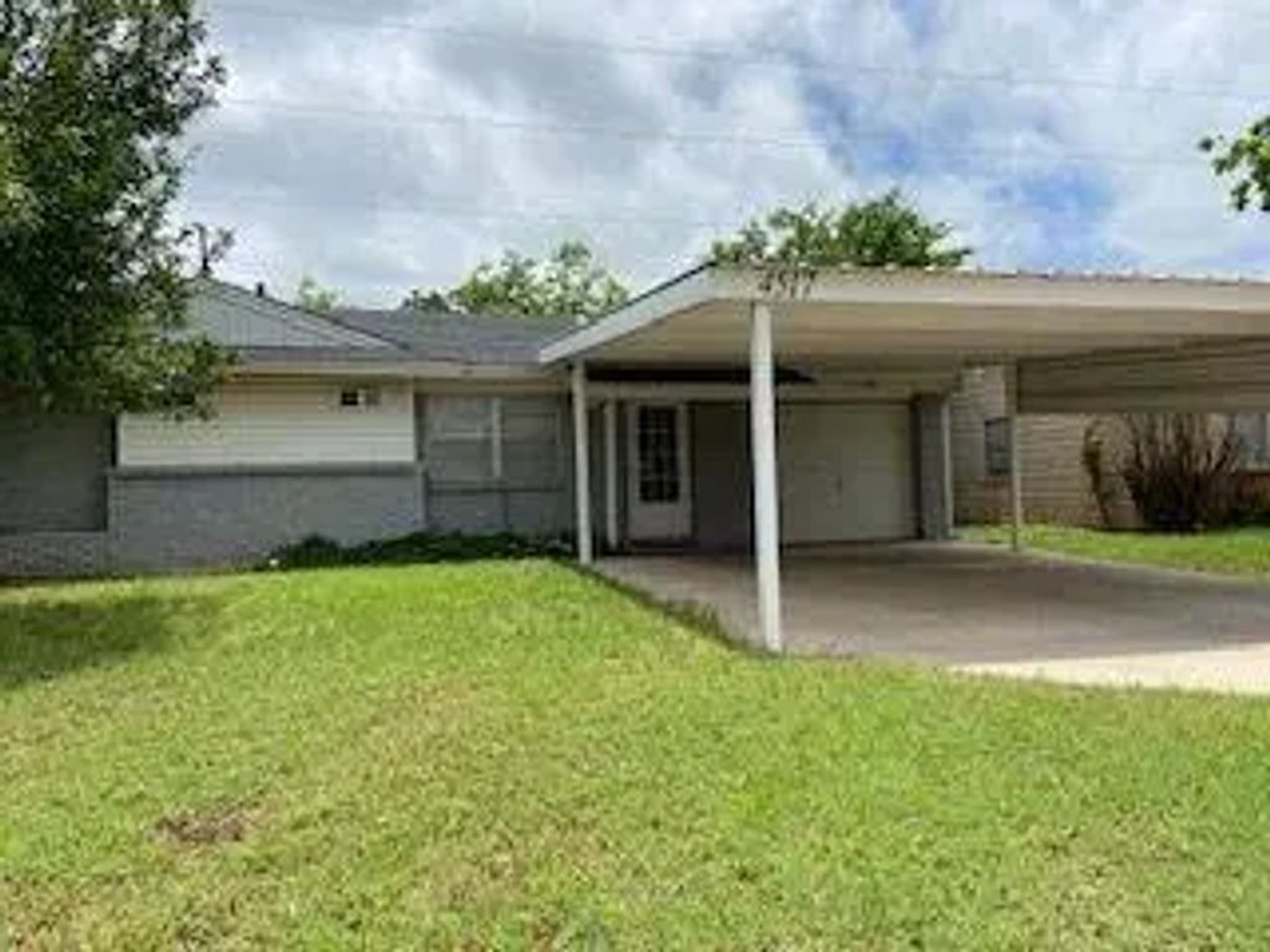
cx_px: 635
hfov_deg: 67.3
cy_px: 476
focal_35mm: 26
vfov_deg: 53.1
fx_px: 954
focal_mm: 4.25
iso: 32
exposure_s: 1/4115
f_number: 1.8
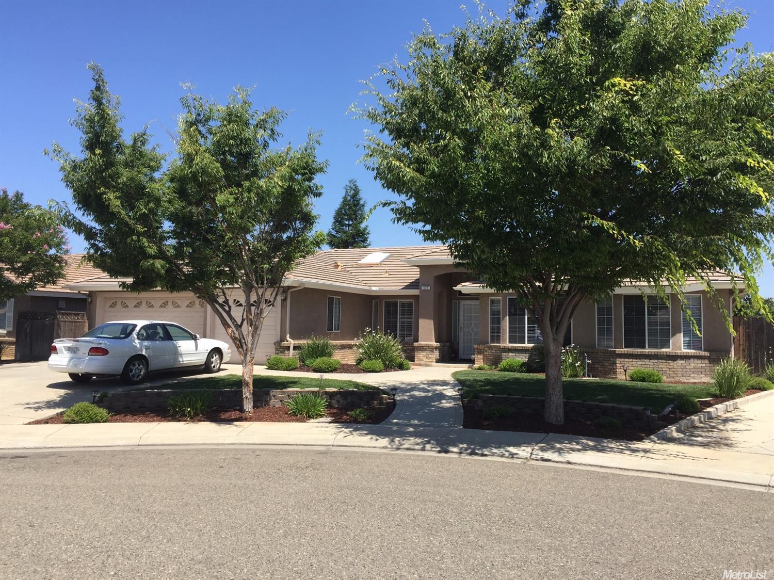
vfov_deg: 48.2
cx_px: 387
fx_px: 648
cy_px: 290
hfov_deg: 61.7
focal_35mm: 29
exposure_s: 1/1412
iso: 32
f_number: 2.2
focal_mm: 4.15
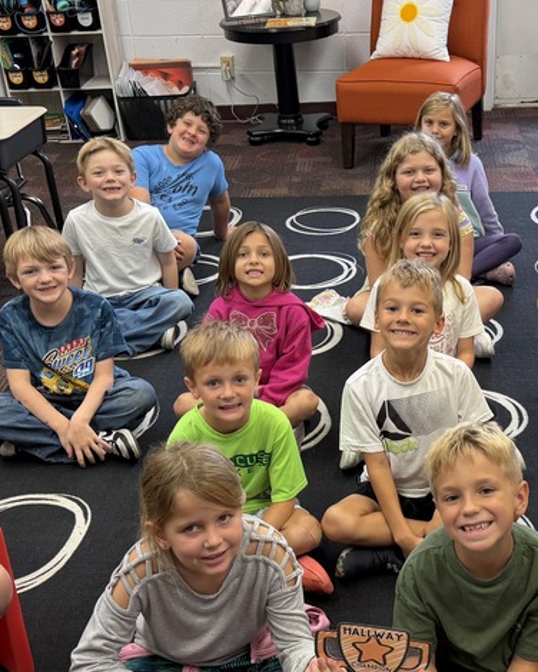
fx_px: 1015
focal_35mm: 51
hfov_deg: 29.3
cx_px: 396
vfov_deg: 36.6
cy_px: 373
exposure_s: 1/60
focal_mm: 6.76
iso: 125
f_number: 1.78
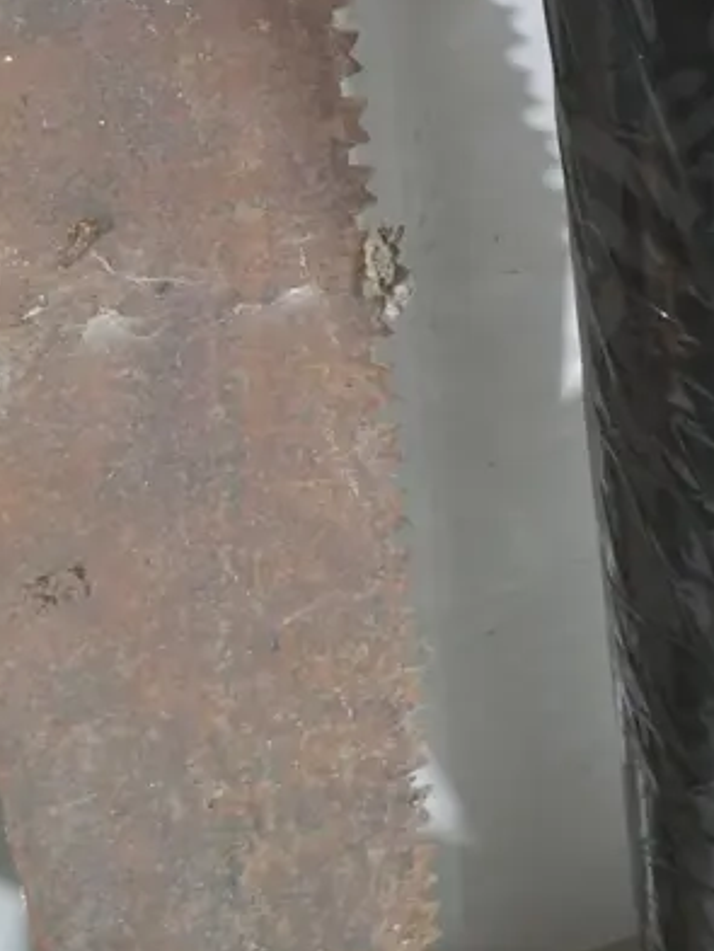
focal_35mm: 73
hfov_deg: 19.1
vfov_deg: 24.9
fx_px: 2007
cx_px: 852
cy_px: -82
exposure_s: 1/60
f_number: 3.5
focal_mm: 14
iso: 2500
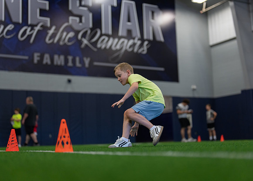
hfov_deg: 36.7
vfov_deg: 26.6
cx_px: 126
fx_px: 382
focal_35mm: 53
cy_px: 90
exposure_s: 1/1000
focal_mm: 50
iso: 1000
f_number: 1.4
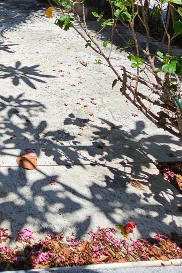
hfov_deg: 25.6
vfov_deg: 37.8
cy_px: -34
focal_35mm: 42
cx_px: -76
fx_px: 318
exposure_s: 1/2378
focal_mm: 2.2
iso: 50
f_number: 2.2
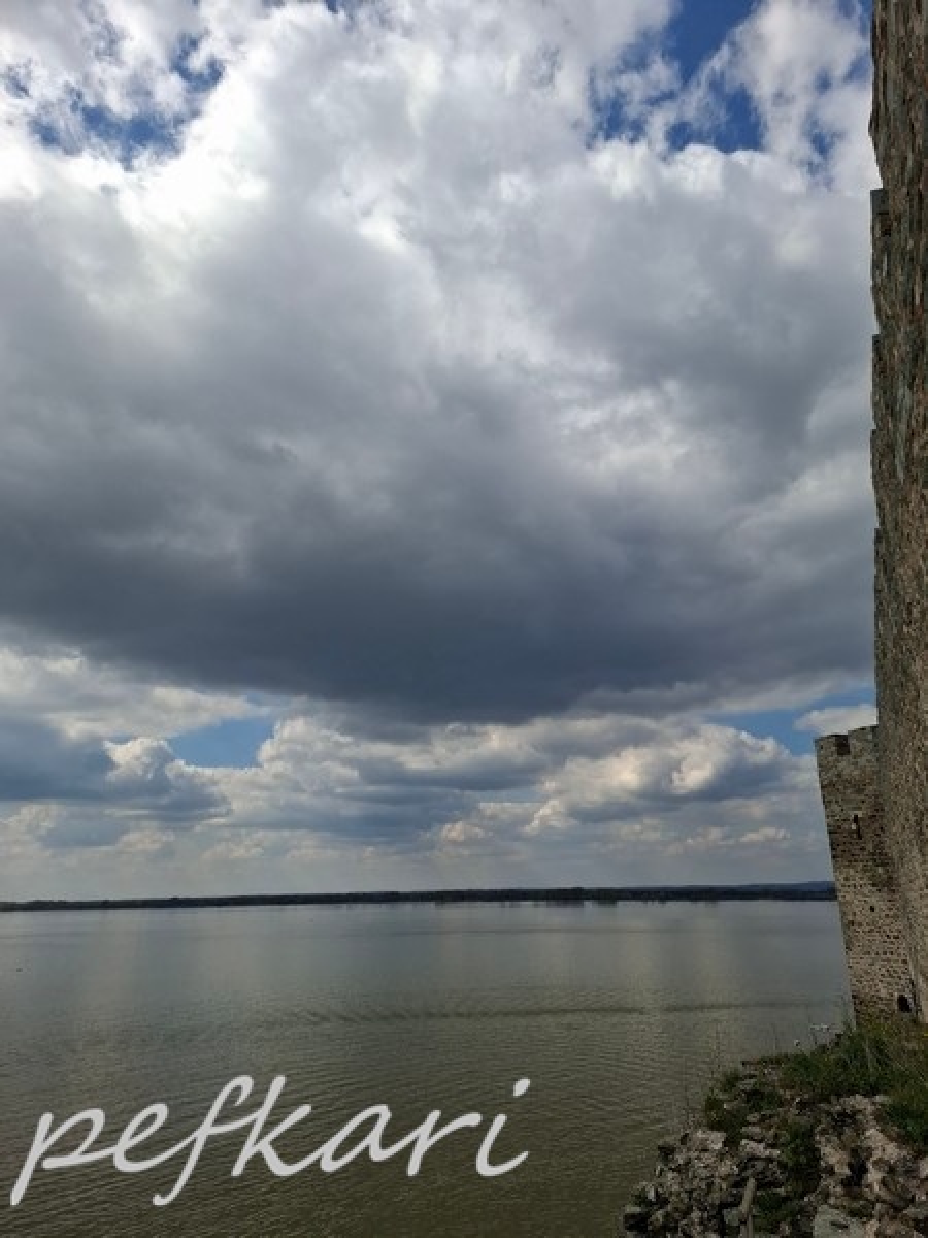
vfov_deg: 73.9
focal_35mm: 23
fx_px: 822
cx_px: 464
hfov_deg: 58.9
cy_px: 619
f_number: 1.8
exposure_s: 1/2849
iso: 50
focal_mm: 5.54
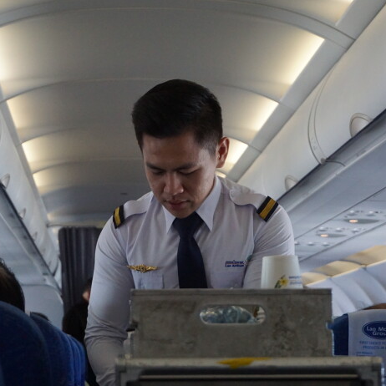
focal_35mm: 89
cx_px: 172
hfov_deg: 19.5
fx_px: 1123
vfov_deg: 19.5
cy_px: 195
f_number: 5.6
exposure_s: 1/160
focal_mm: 46
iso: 3200
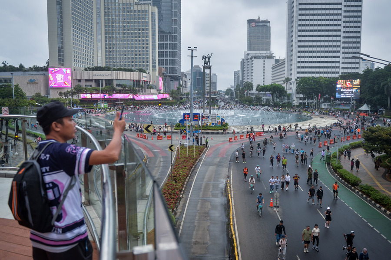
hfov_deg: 67.4
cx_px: 196
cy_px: 130
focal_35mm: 27
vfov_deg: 47.9
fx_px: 293
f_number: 3.2
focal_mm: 27
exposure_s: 1/640
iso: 200
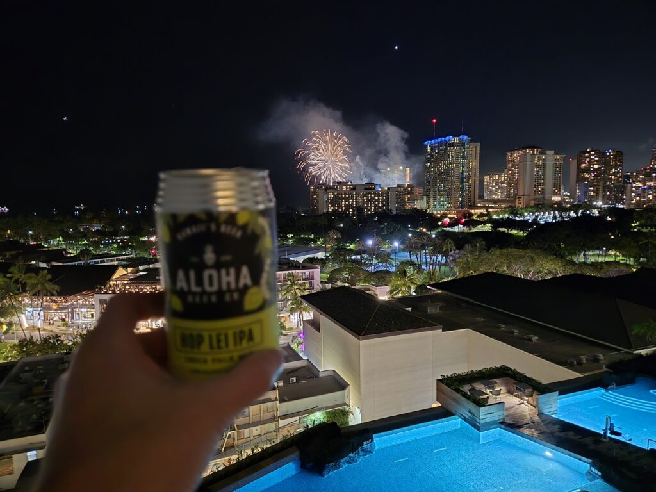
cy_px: 246
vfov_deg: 58.9
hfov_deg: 73.9
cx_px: 328
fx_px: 436
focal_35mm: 23
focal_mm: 5.4
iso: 2500
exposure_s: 1/17
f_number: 1.8
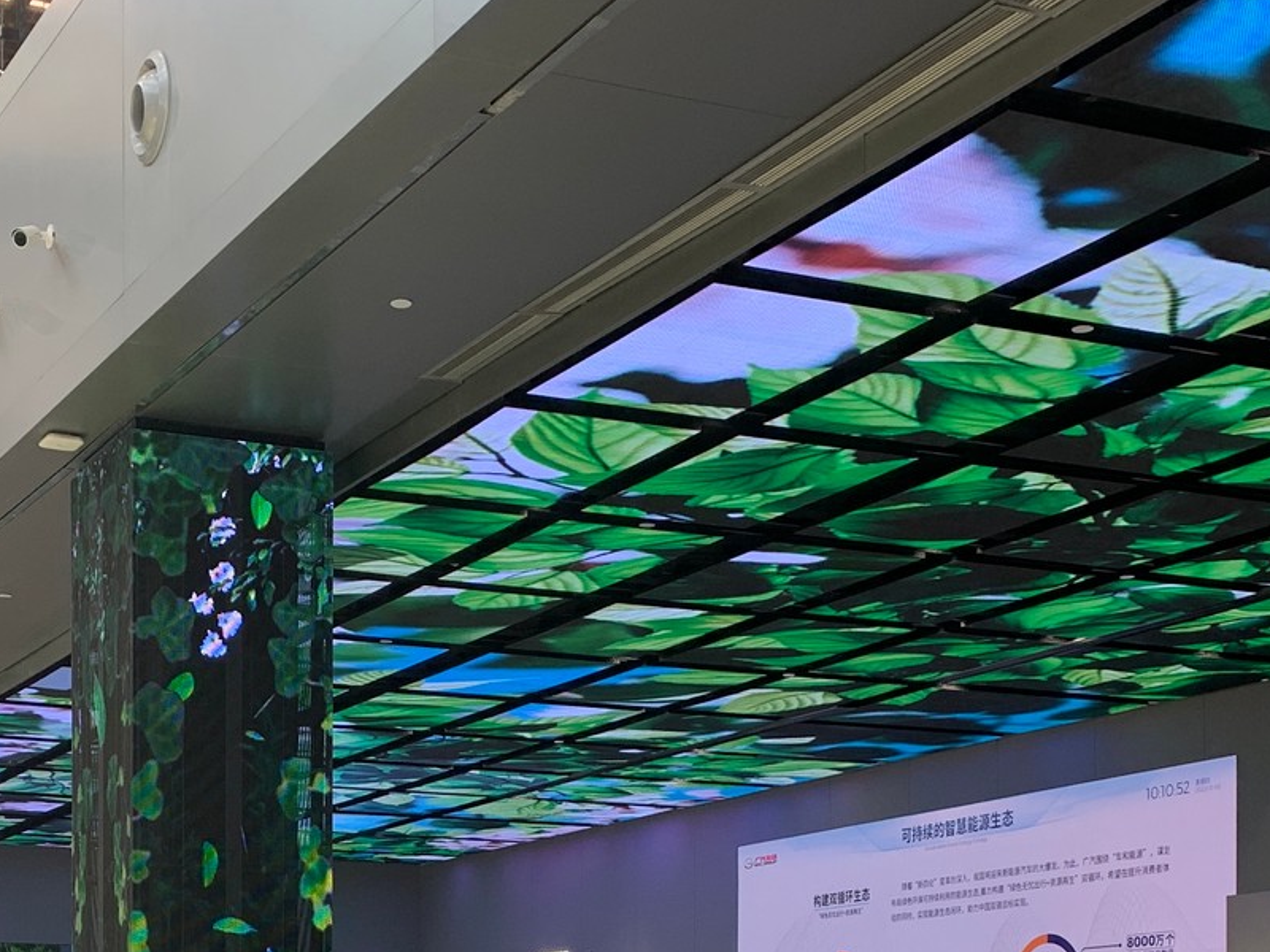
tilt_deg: +0.9
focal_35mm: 65
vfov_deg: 21.4
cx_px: 311
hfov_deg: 29.3
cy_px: 1054
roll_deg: +0.4
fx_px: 2385
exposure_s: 1/122
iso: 40
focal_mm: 4.25
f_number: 1.8
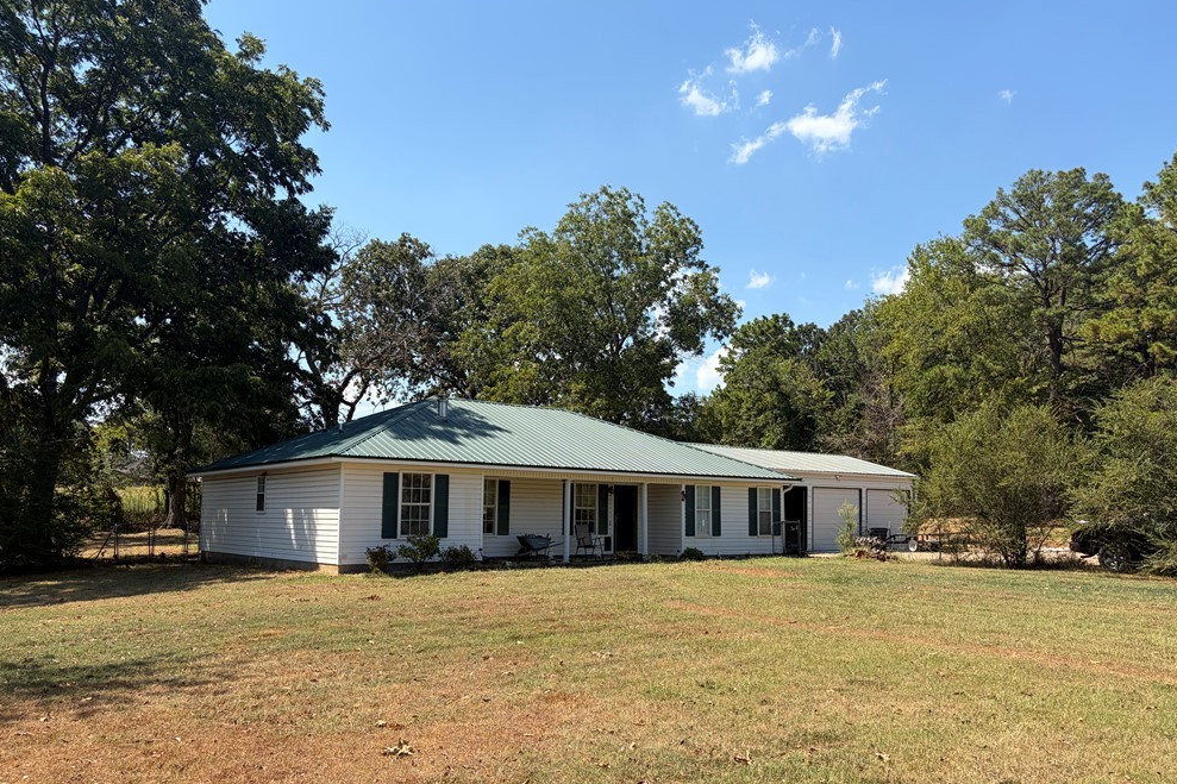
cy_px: 441
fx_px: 915
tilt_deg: +4.6
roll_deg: +0.0
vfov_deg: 46.3
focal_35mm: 28
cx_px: 594
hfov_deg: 65.5
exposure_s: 1/2283
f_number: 1.6
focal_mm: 5.96
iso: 50
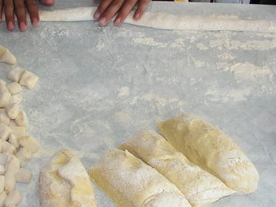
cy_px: 111
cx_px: 131
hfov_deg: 34.3
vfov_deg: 26.1
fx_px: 447
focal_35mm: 56
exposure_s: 1/50
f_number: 4.8
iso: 100
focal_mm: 6
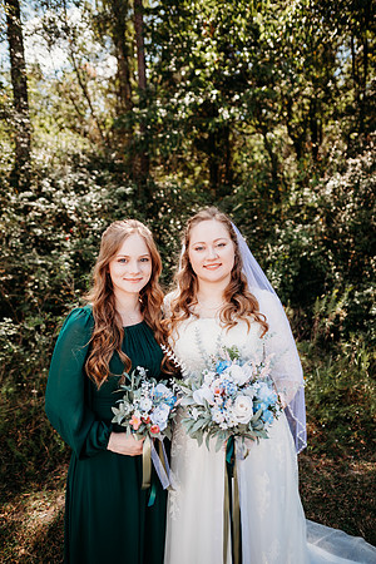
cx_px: 188
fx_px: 376
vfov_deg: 73.7
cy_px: 282
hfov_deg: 53.1
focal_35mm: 24
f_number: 2.2
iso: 100
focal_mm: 24
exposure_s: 1/800
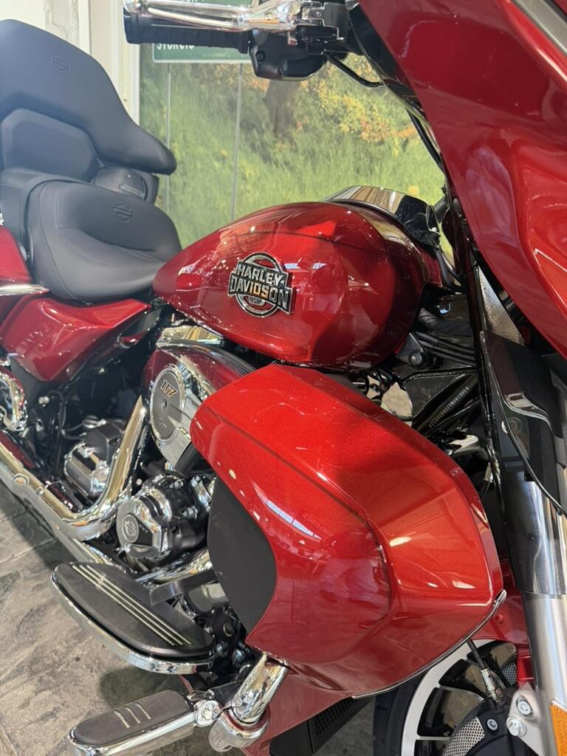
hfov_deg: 56.8
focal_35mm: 24
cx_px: 284
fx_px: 524
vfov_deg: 71.6
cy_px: 378
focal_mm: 6.76
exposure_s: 1/60
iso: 320
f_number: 1.78
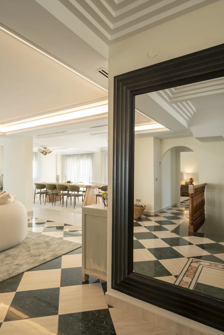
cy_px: 174
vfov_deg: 81.2
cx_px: 109
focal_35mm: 21
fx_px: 196
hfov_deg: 59.5
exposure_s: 1/1.25
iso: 100
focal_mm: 20
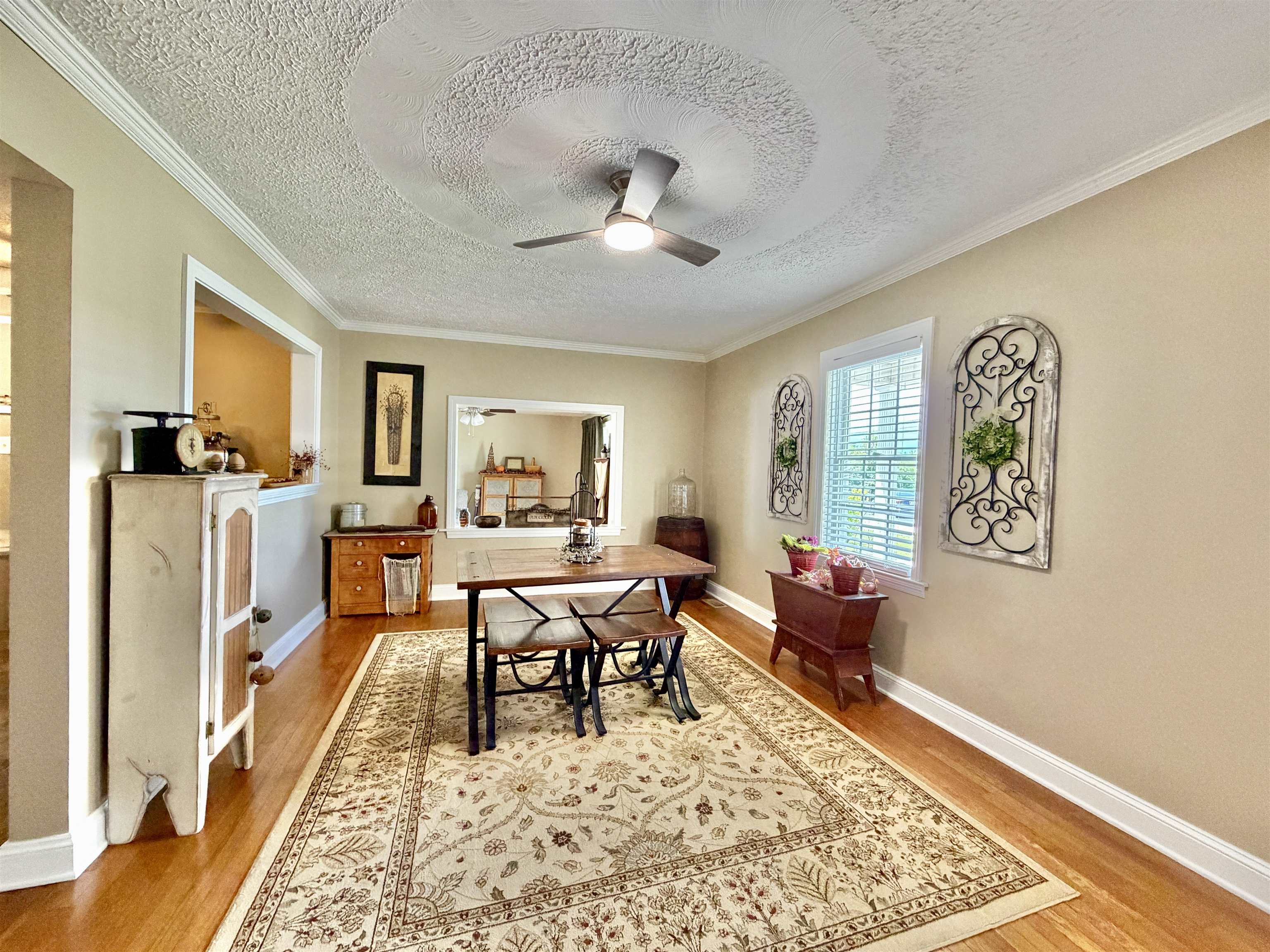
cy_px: 476
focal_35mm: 14
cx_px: 635
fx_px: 514
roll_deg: -1.9
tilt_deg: -0.5
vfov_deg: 85.7
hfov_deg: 102.1
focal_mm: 2.22
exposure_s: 1/60
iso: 400
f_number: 2.2
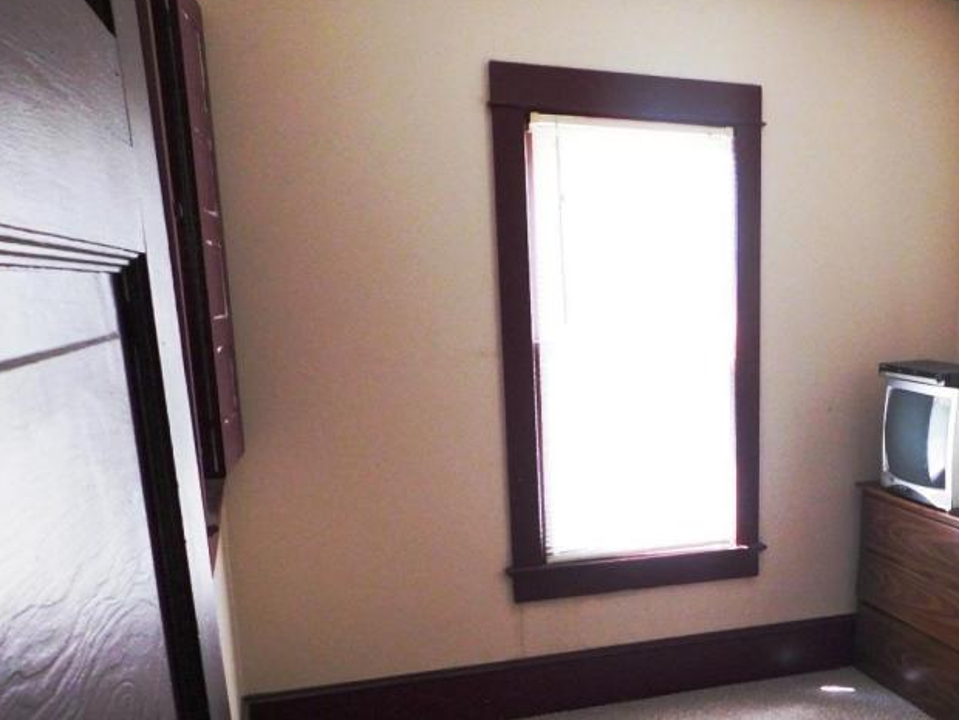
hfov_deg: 46.6
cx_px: 753
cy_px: 547
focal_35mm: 38
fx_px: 1053
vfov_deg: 36.8
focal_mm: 4
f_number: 3
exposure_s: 1/30
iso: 220
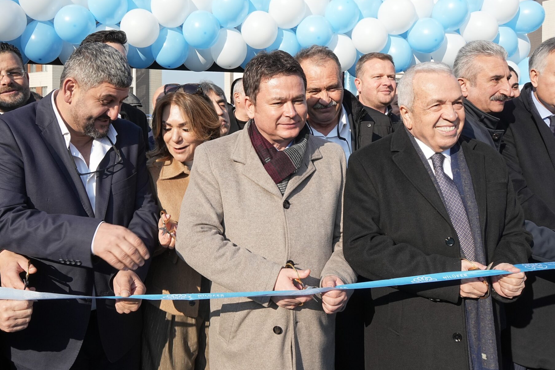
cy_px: 135
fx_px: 524
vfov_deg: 38.6
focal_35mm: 34
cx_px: 270
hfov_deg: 55.8
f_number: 14
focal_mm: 24
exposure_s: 1/200
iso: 320
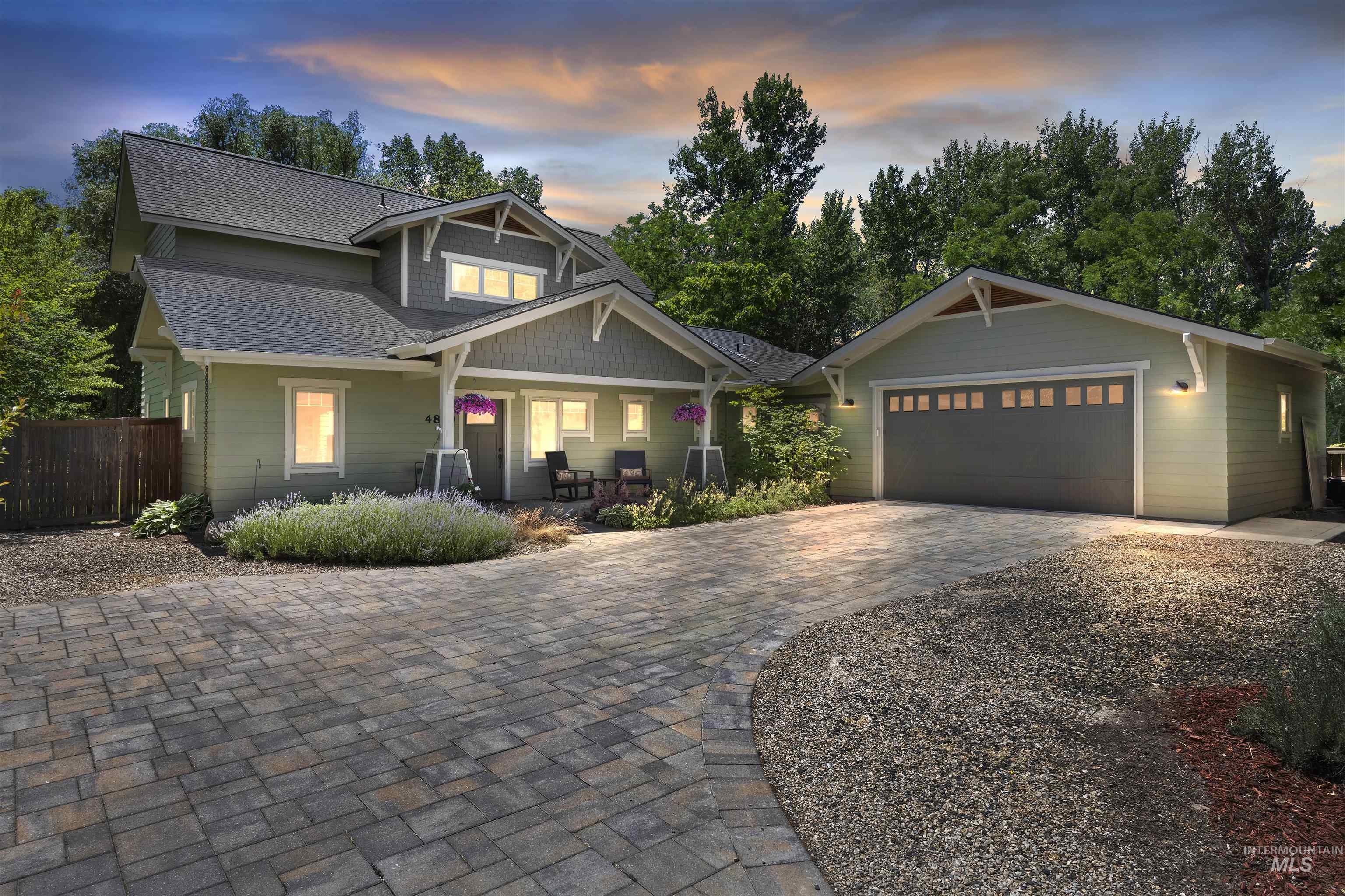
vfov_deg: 61.9
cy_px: 448
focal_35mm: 20
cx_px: 672
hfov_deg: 84.0
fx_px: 747
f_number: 11
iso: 400
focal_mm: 20
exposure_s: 1/100
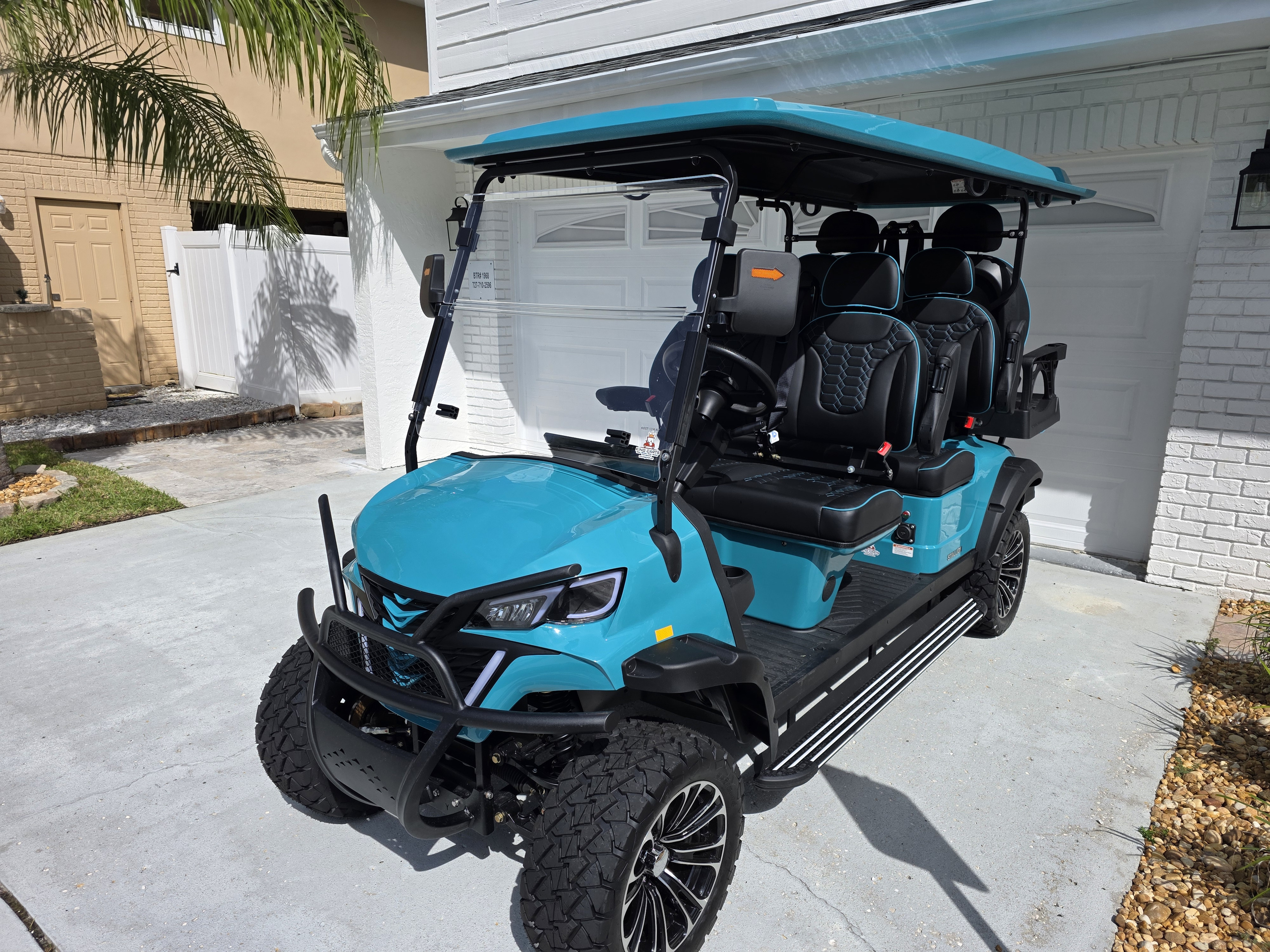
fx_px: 844
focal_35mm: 23
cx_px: 635
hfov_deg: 73.9
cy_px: 476
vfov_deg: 58.9
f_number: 1.7
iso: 64
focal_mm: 6.3
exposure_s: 1/7944
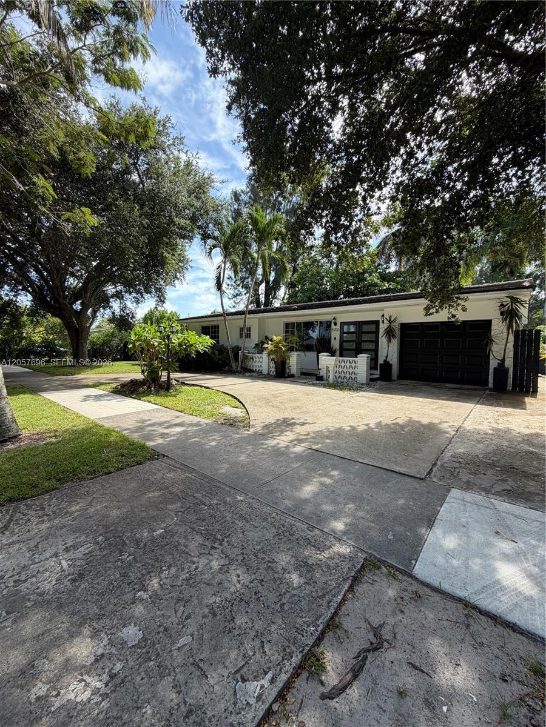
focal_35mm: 14
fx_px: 294
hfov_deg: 85.7
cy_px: 364
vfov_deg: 102.1
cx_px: 273
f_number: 2.2
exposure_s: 1/333
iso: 50
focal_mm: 2.22
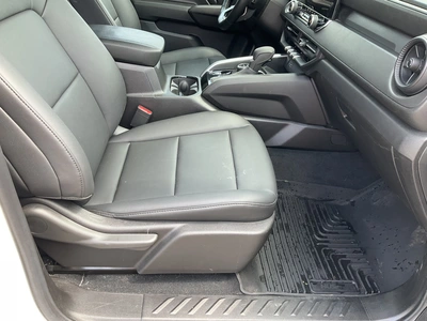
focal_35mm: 29
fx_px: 358
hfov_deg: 61.7
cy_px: 160
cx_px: 214
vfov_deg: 48.2
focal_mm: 3
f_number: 1.8
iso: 40
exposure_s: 1/122
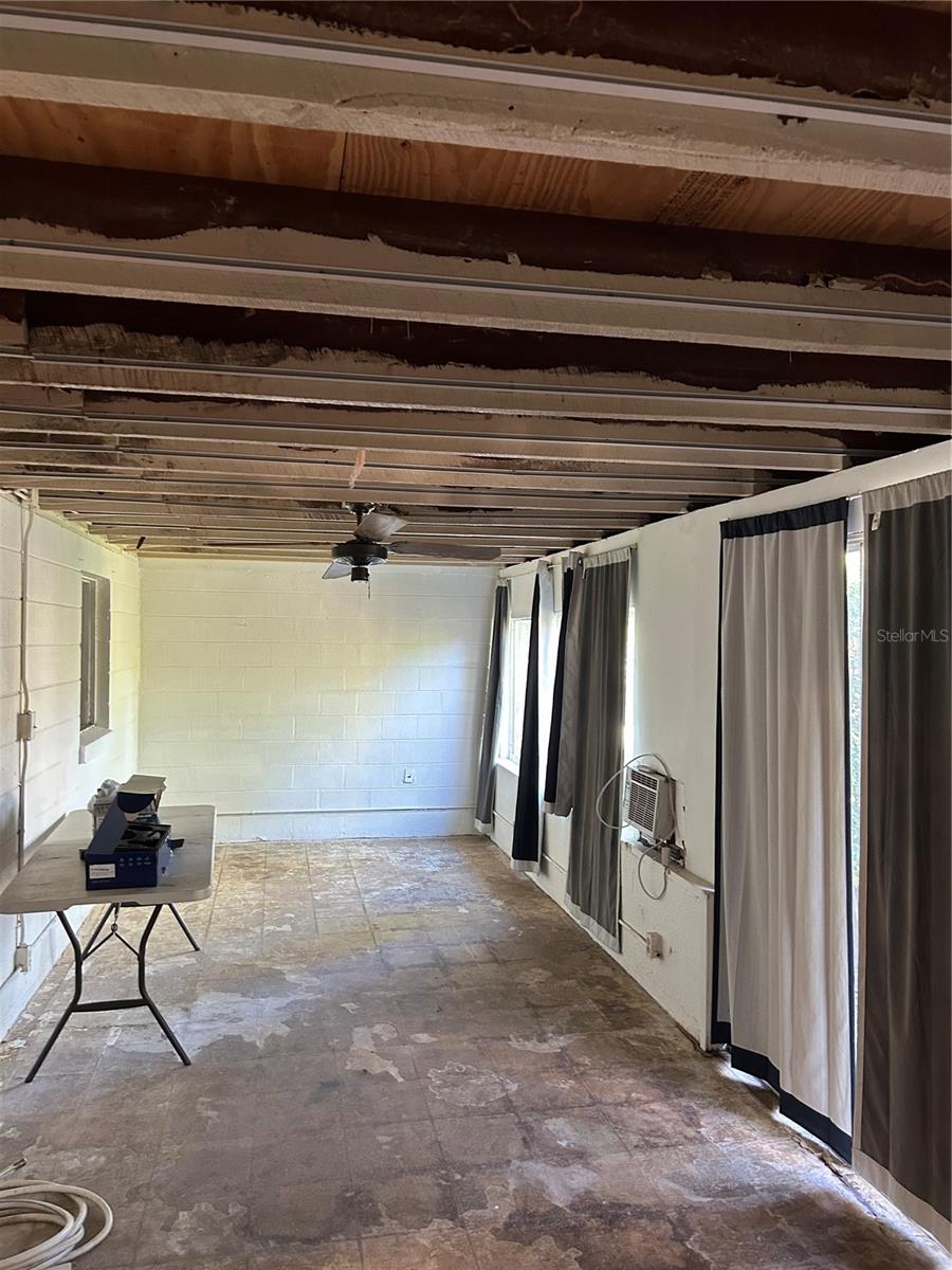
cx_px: 476
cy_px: 635
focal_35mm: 26
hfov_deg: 53.1
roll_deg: +0.3
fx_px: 953
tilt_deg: +0.8
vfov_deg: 67.3
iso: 250
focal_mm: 5.7
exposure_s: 1/60
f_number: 1.5
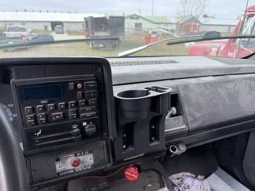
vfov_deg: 56.8
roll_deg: -1.2
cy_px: 96
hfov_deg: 71.6
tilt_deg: -20.5
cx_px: 128
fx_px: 177
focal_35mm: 24
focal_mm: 6.76
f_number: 1.78
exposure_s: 1/298
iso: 64
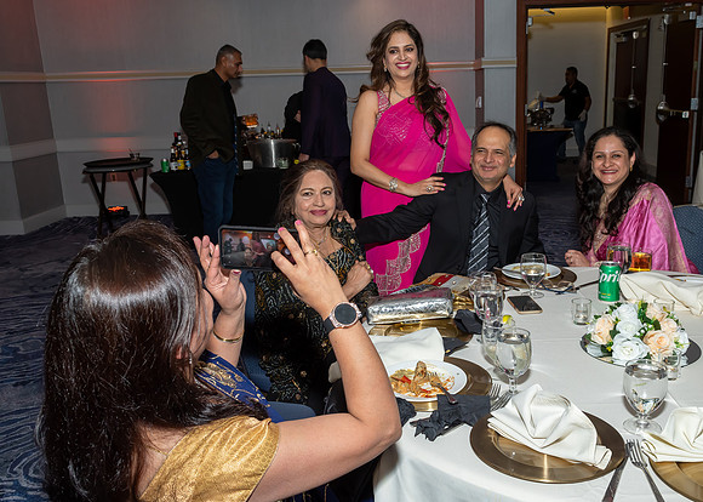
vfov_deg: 42.2
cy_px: 240
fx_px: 650
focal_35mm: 33
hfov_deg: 56.5
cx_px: 413
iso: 400
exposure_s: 1/250
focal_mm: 18
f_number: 6.3
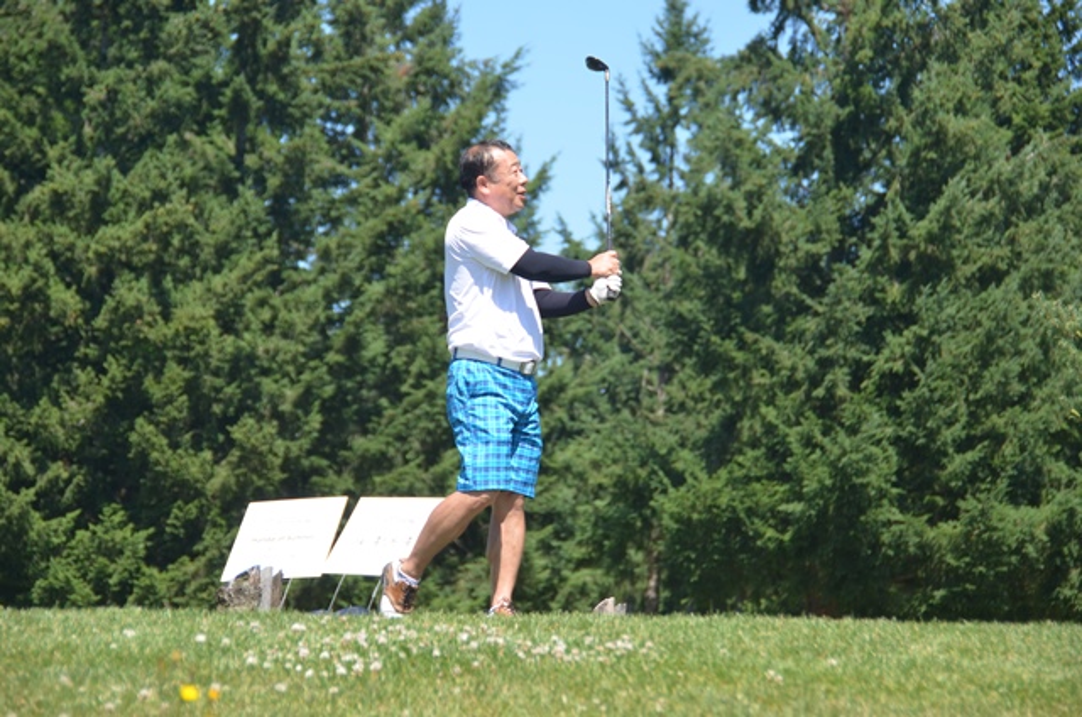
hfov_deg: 16.7
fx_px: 3689
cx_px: 541
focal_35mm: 123
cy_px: 358
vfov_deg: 11.1
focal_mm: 82
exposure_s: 1/250
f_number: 6.3
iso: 100
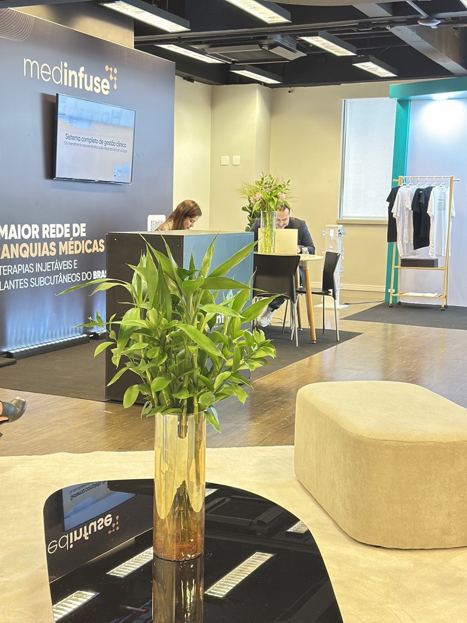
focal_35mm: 48
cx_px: 234
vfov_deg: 39.7
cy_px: 312
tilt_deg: -6.6
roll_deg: -1.1
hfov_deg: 30.3
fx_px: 863
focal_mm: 6.86
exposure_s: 1/40
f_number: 1.78
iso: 640
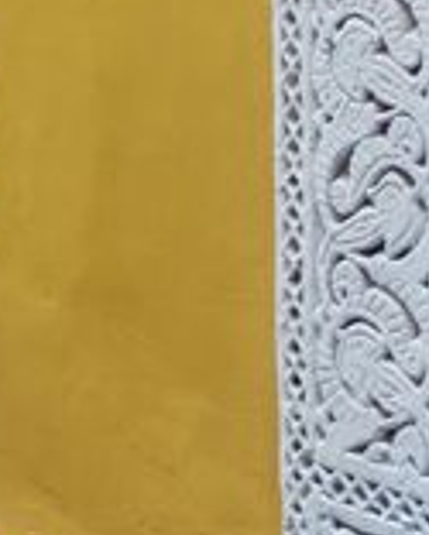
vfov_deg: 9.8
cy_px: -621
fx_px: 2854
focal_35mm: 180
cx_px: -920
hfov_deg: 7.4
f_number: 2
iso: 100
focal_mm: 6.83
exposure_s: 1/440
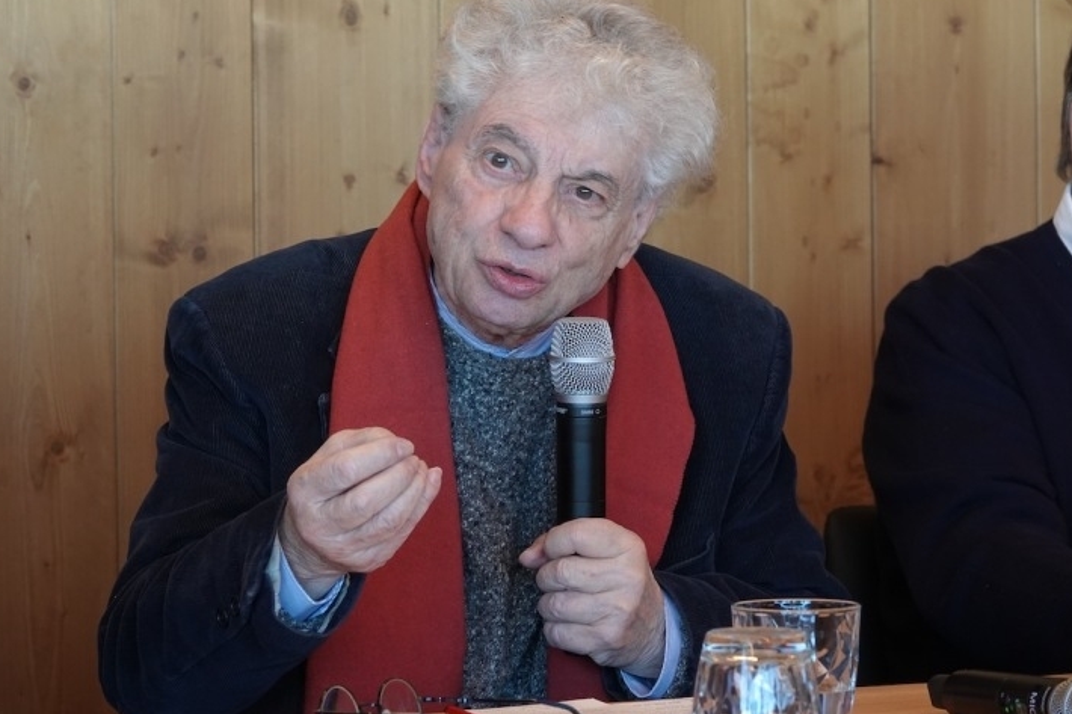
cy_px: 344
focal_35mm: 168
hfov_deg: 12.2
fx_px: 5001
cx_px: 486
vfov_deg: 8.2
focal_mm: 54.57
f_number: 4
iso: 800
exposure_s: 1/160
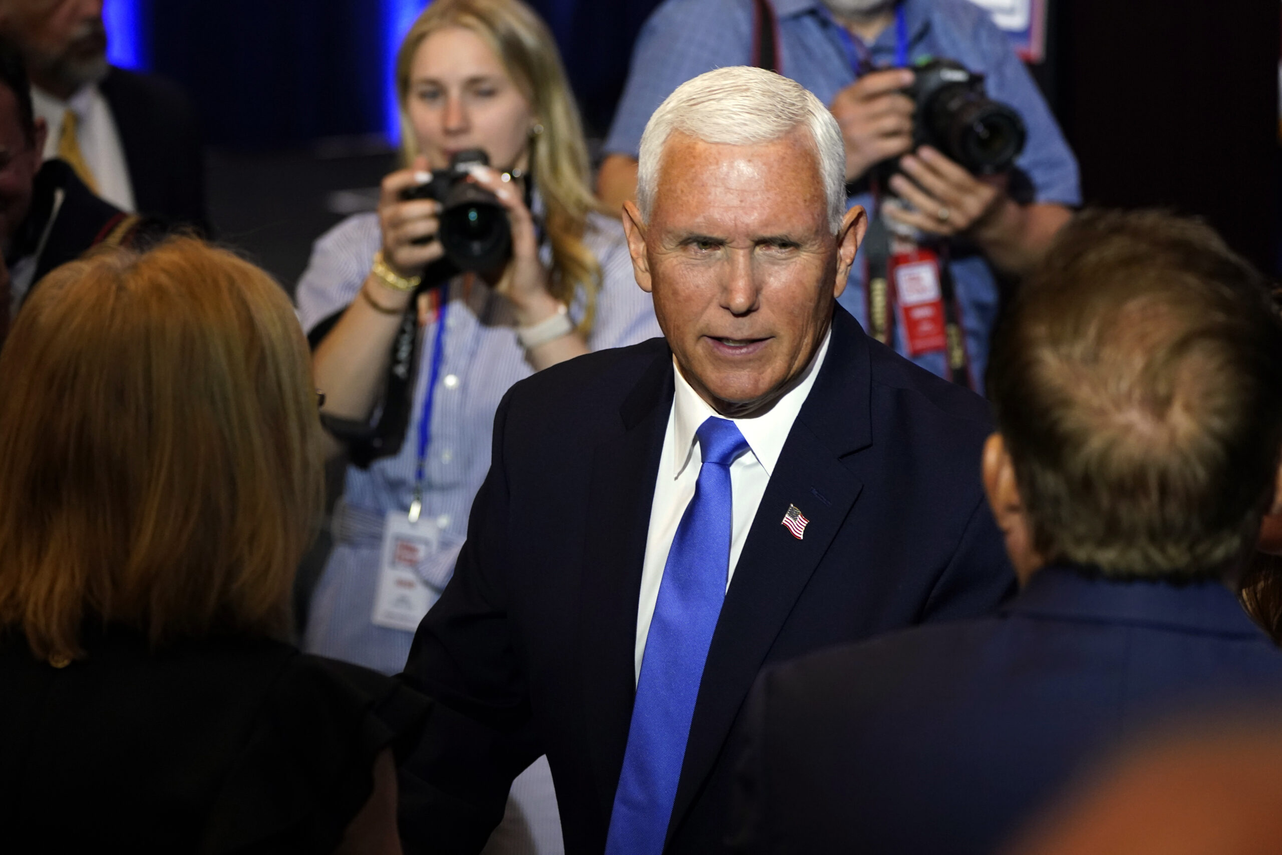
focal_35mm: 141
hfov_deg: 14.6
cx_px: 641
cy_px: 428
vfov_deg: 9.7
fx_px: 5021
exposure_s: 1/320
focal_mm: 141
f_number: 5.6
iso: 4000
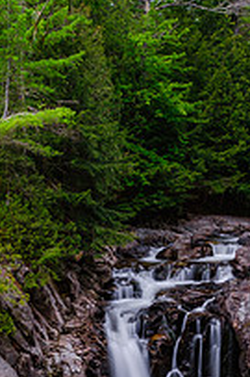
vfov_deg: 33.8
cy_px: 414
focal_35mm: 51
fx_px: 532
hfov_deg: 26.4
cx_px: 113
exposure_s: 1.2
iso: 160
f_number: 8
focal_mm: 15.1
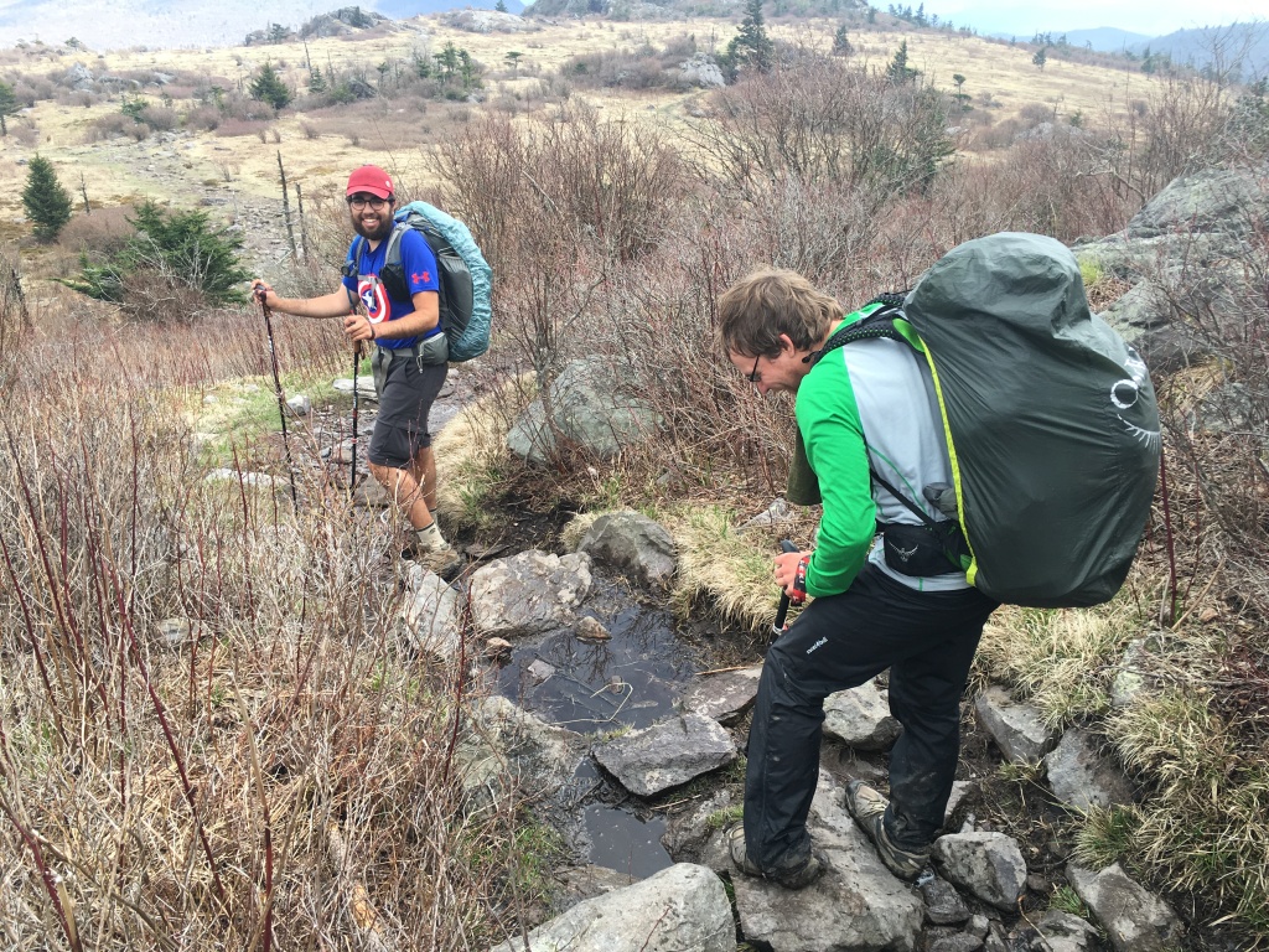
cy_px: 476
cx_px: 634
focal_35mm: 29
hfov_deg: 61.7
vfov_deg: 48.2
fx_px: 1063
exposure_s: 1/237
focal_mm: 4.15
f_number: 2.2
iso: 25
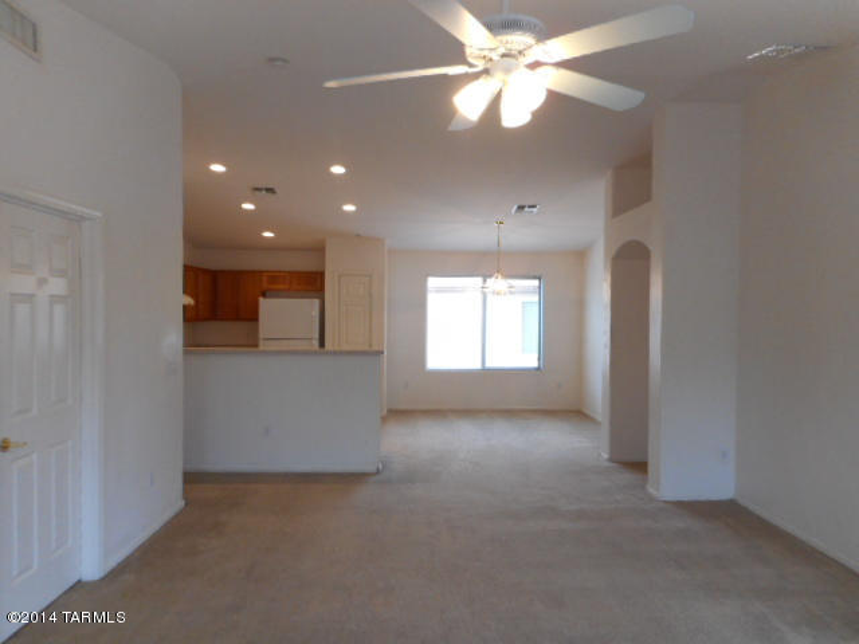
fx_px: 620
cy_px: 322
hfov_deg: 69.4
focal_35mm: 25
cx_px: 430
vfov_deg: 54.9
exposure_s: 1/30
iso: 200
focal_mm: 4.5
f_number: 3.7
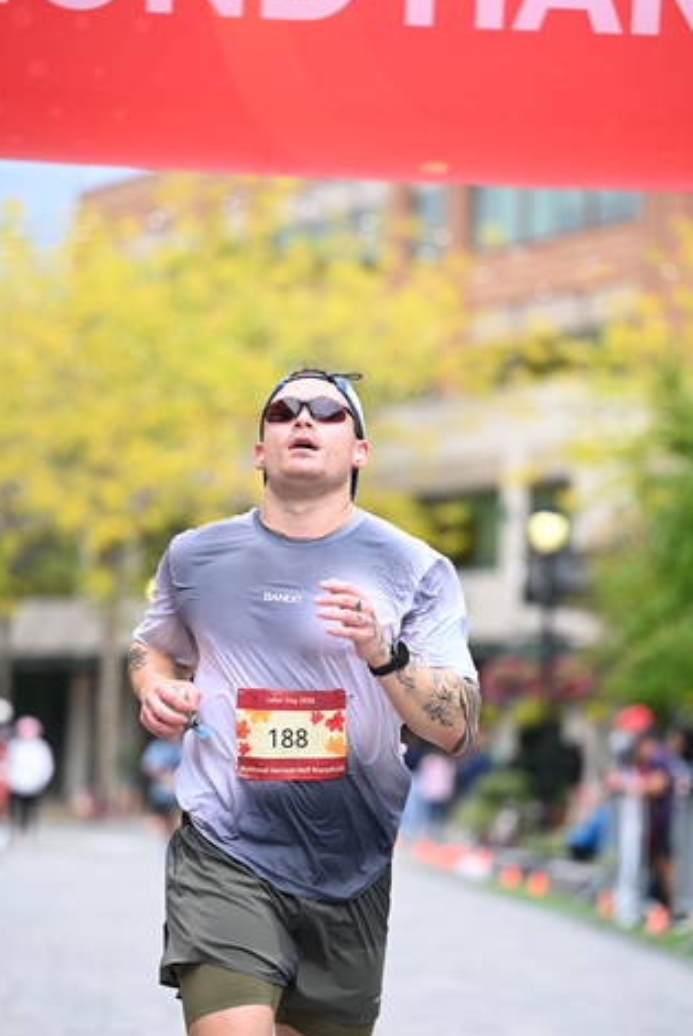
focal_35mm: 140
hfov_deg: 9.8
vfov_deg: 14.6
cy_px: 589
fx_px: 4033
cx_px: 358
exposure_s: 1/1600
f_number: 2.8
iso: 640
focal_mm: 120
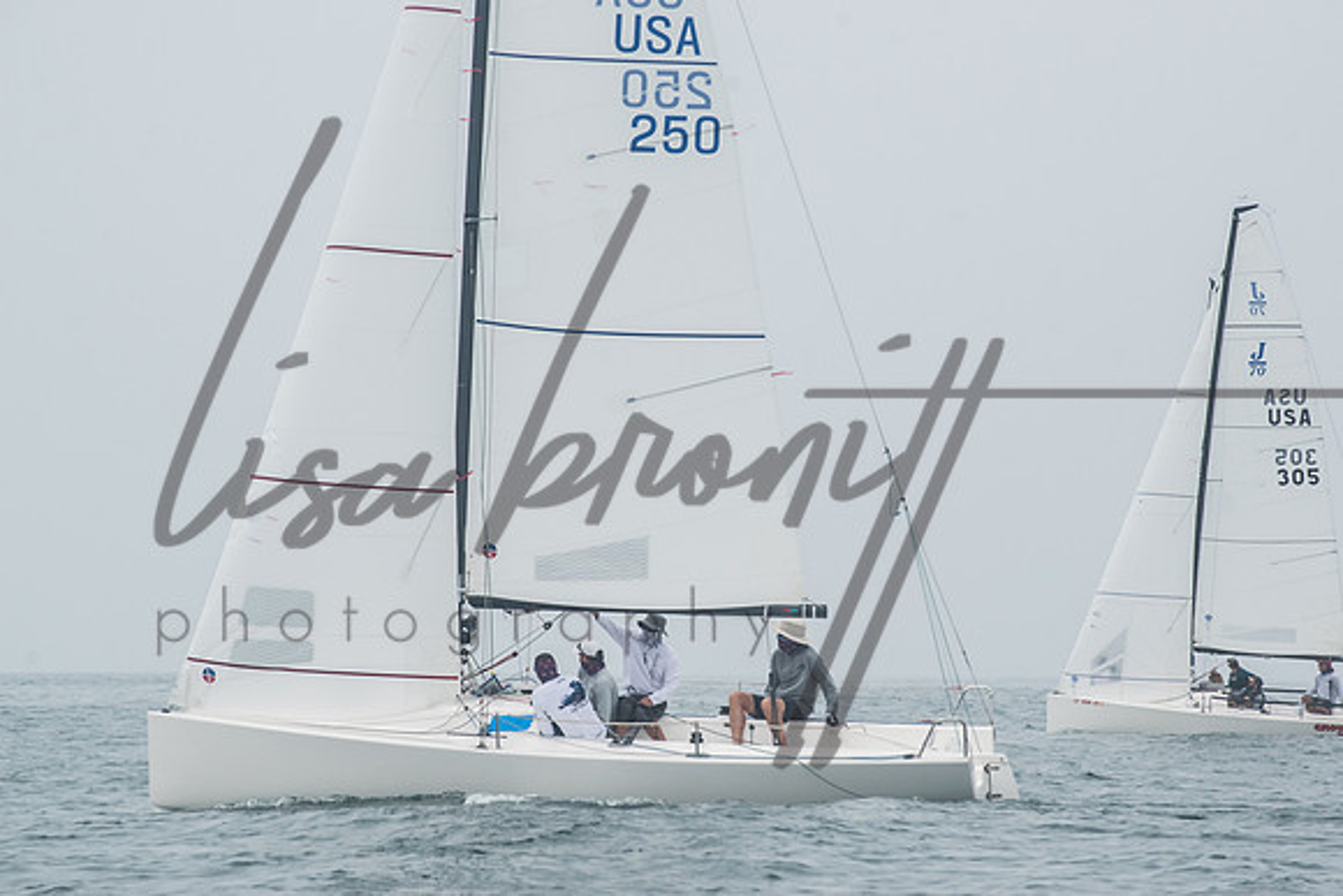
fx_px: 7276
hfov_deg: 10.5
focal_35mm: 195
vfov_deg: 7.0
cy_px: 448
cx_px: 672
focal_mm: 130
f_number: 14
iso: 800
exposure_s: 1/500
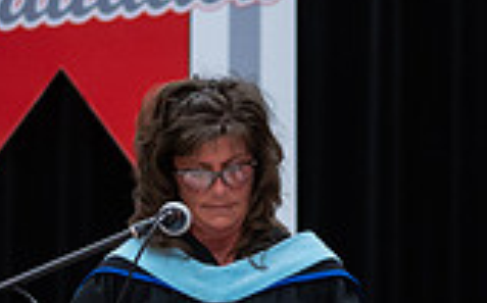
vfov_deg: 3.2
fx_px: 5343
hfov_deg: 5.2
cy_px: 466
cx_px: 796
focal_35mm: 403
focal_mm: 85
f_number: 2.8
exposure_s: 1/200
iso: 1000
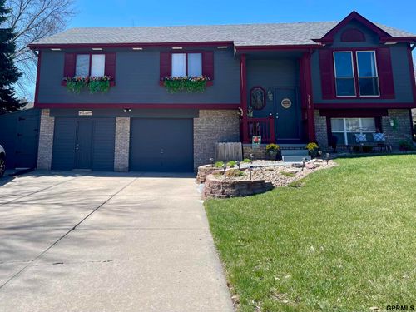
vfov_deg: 54.9
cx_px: 208
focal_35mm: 25
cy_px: 156
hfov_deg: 69.4
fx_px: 300
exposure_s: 1/2717
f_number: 1.6
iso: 32
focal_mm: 5.1
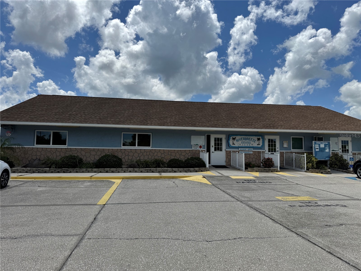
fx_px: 250
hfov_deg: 71.6
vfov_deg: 56.8
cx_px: 180
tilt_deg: +5.7
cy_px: 136
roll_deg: -0.6
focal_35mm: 24
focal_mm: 6.76
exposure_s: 1/9009
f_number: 1.78
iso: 80
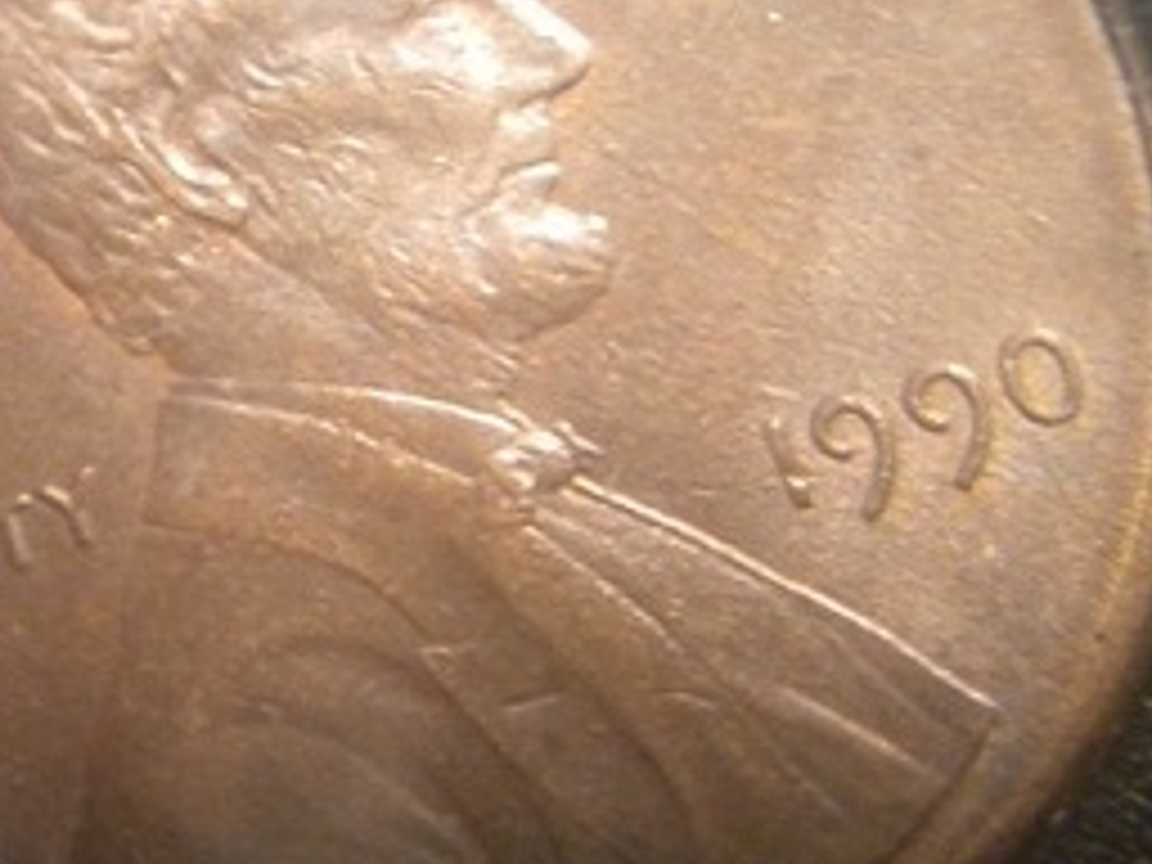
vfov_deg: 20.4
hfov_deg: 26.8
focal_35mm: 72
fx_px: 2396
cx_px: 328
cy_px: 308
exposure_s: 1/18.8
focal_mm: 6.3
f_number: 3.1
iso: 400
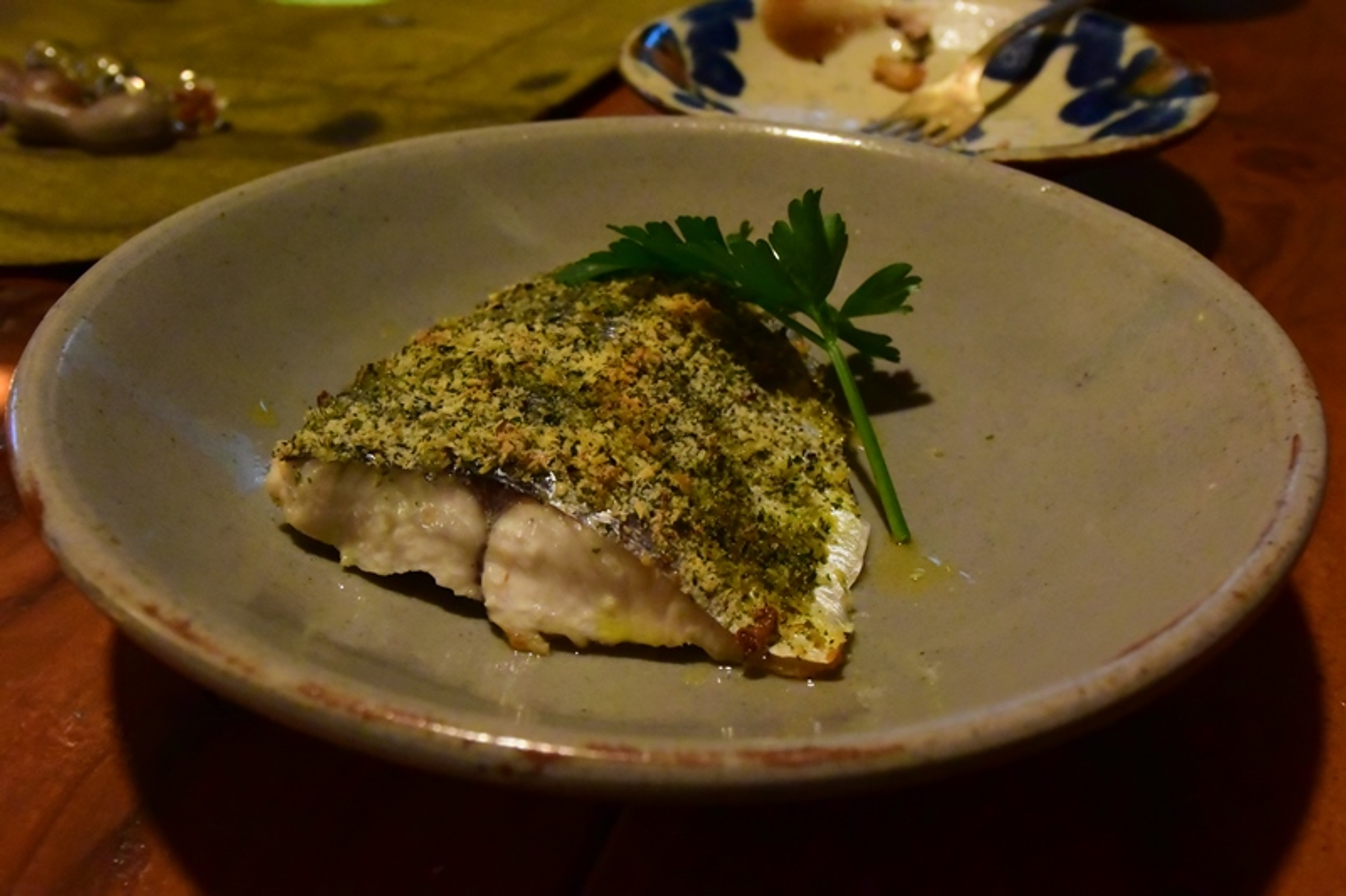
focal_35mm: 32
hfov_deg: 58.7
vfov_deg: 41.1
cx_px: 673
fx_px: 1196
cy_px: 448
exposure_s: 1/20
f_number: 5.3
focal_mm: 12.1
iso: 3200
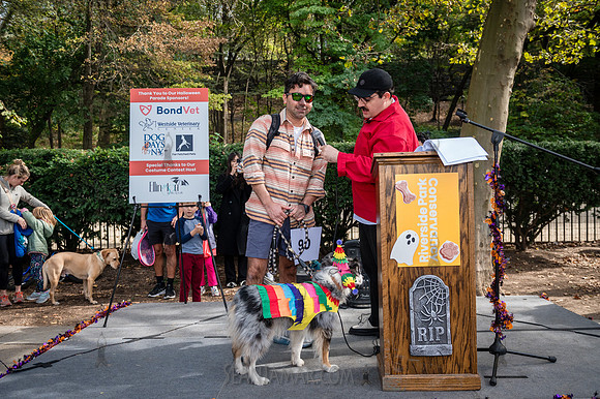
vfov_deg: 38.8
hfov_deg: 55.8
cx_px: 300
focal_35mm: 34
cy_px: 200
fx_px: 566
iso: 1000
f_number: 4
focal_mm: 34
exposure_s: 1/1000
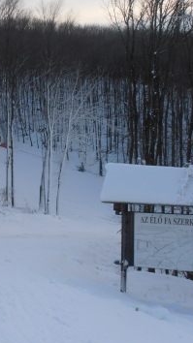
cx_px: 16
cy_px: 173
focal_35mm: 65
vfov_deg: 32.4
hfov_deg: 18.2
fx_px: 592
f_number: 11
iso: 80
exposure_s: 1/50
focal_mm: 7.87
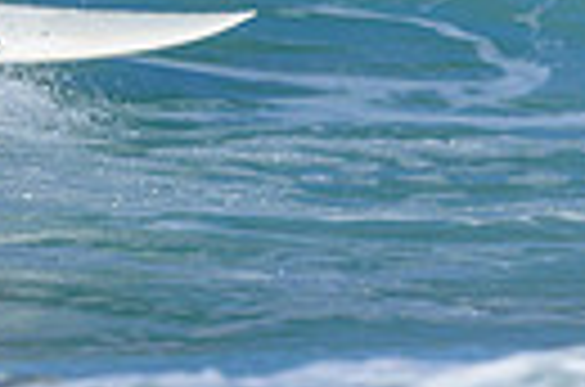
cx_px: -164
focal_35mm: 4925
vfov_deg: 0.3
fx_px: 79836
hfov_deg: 0.4
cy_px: -270
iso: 250
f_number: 6.3
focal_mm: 800
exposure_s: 1/2000
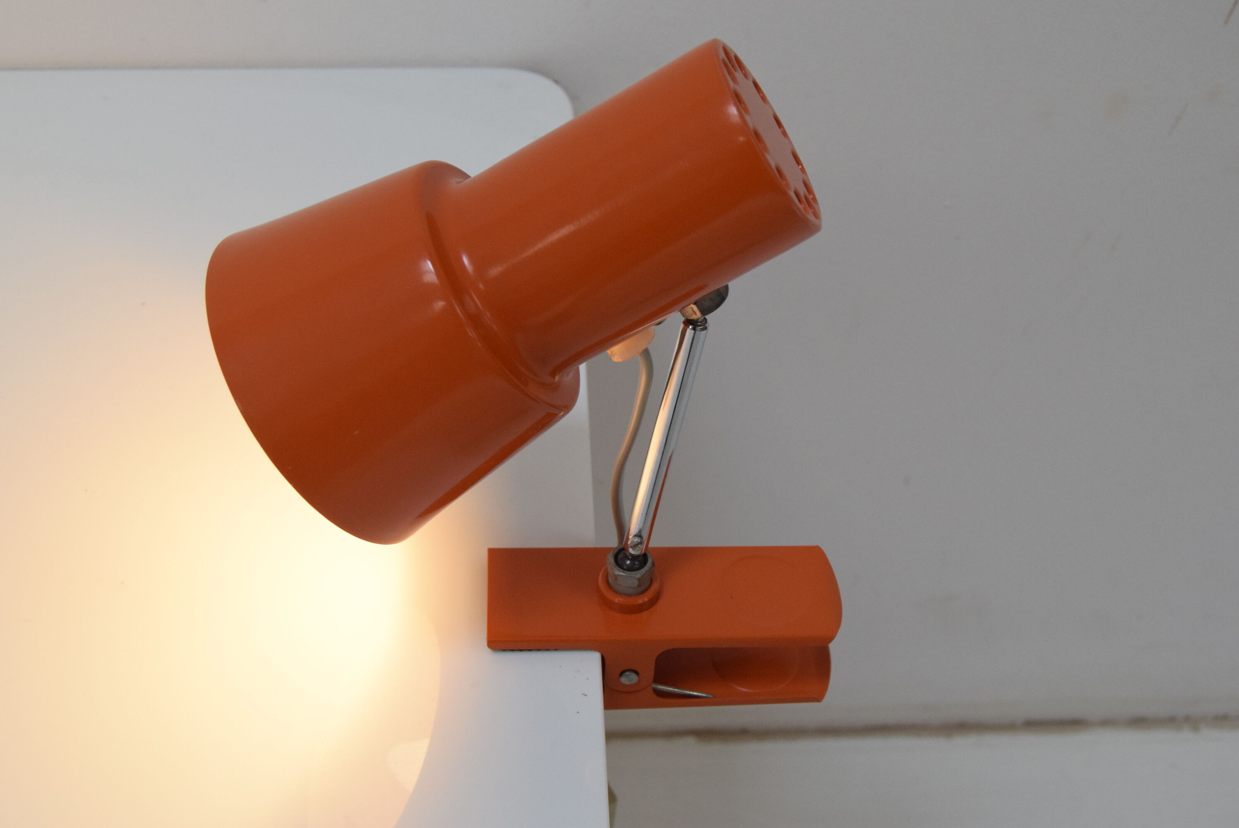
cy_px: 414
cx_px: 620
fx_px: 1602
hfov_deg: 42.3
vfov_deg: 29.0
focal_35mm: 46
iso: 1600
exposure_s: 1/200
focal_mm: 31
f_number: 7.1
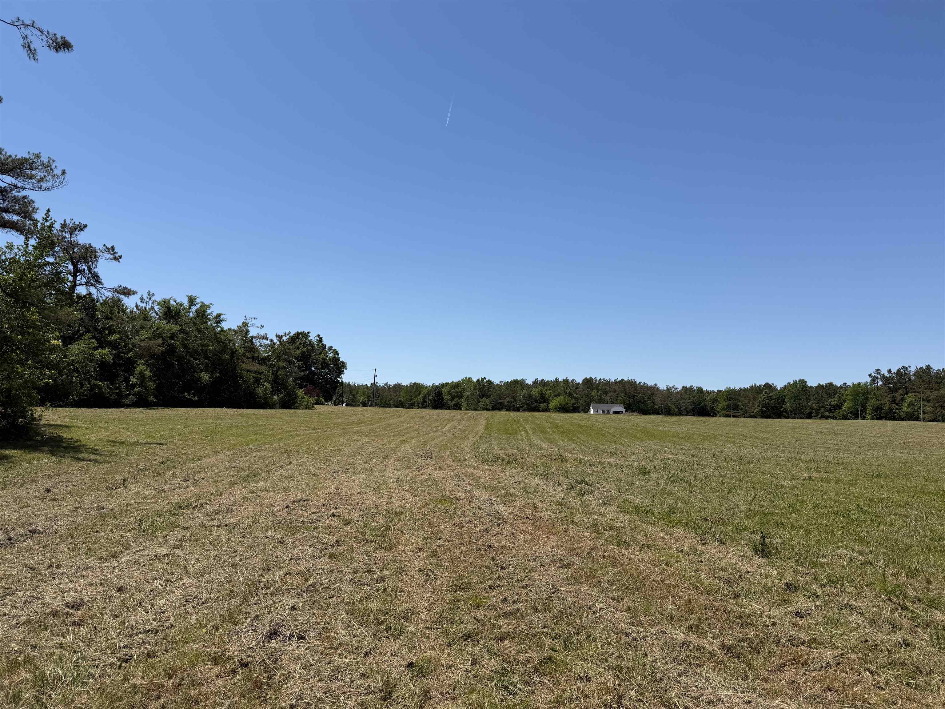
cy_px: 354
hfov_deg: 71.6
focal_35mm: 24
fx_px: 655
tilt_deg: +6.0
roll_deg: -1.7
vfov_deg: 56.8
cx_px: 472
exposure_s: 1/6173
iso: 80
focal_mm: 6.76
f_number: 1.78
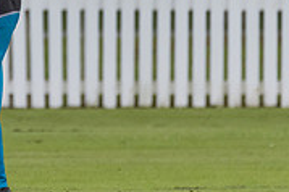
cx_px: -49
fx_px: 18936
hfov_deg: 0.9
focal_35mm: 2361
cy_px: -36
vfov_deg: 0.6
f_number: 6.3
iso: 800
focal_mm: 600
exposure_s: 1/1600
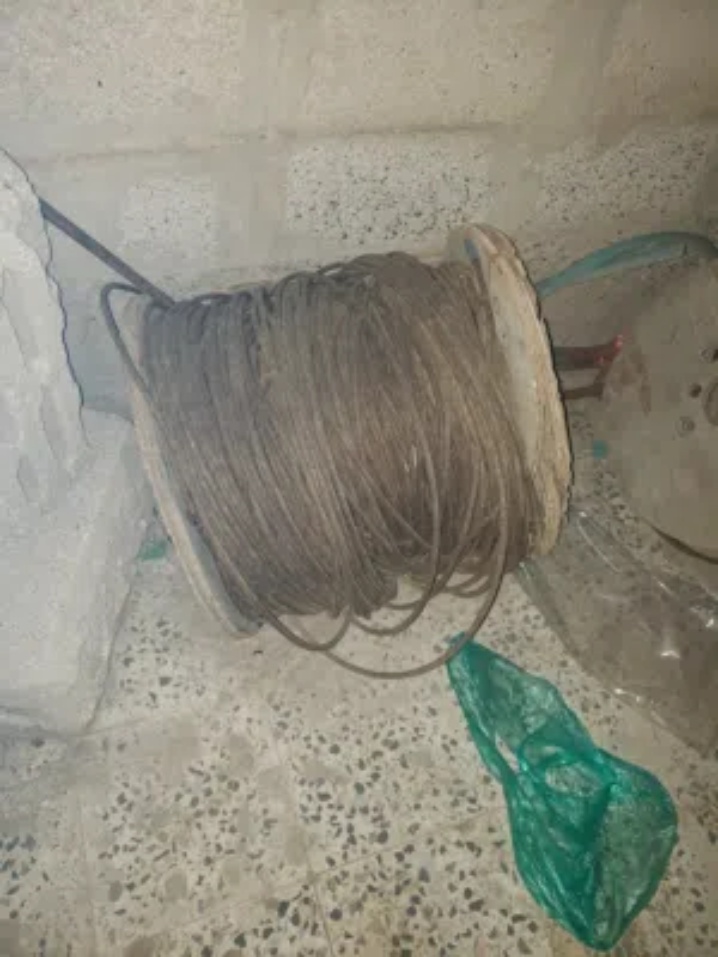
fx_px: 719
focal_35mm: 26
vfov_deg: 67.3
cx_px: 359
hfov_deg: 53.1
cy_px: 478
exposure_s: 1/24
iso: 100
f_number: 1.5
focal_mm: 4.3
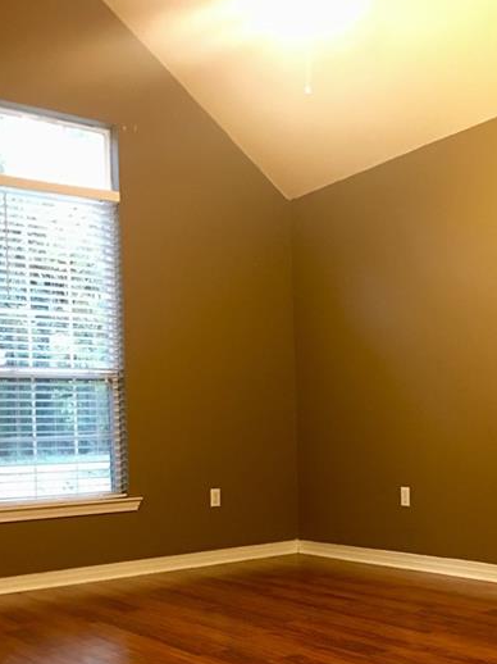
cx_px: 324
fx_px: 824
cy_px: 431
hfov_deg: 33.3
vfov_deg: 43.4
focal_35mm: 43
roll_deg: +2.0
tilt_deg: +0.7
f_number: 2.2
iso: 64
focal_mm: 4.15
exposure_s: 1/4
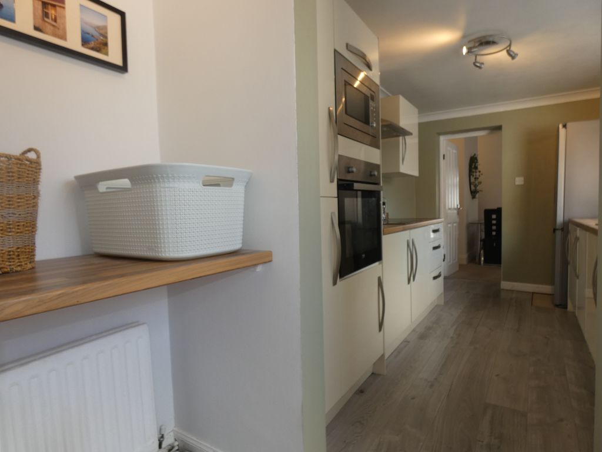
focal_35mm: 20
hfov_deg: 81.7
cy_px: 226
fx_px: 348
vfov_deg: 66.0
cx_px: 301
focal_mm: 3.6
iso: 100
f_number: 2.8
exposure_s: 1/60
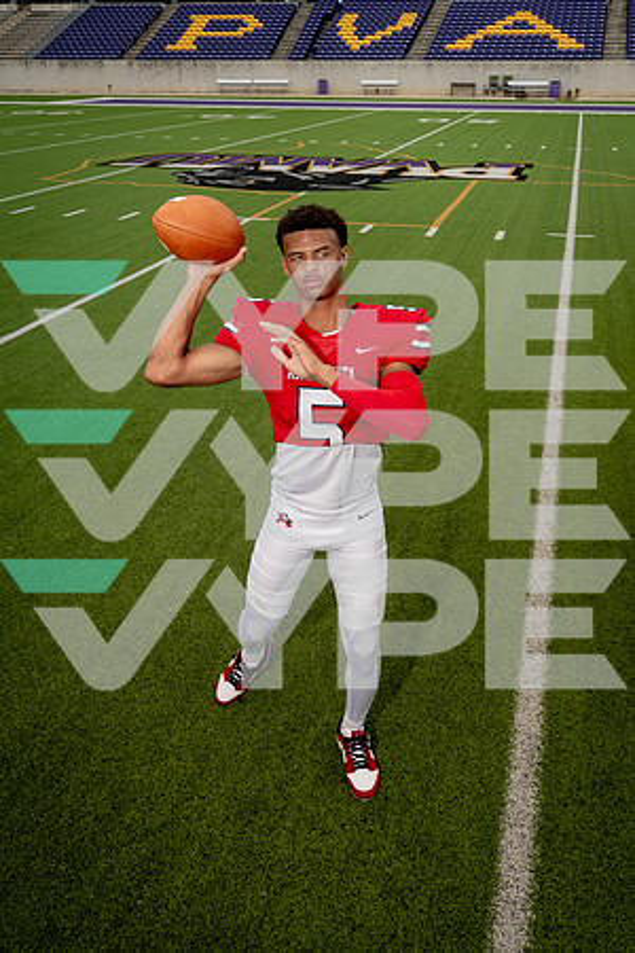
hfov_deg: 42.3
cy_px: 476
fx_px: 820
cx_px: 318
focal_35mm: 31
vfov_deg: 60.3
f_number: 8
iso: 100
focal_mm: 31
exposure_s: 1/250
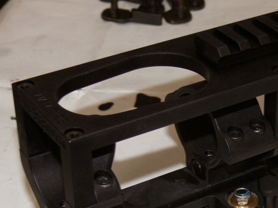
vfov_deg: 12.5
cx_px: 273
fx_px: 948
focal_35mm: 118
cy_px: 168
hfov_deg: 16.4
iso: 100
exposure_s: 1/30
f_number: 4
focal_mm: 11.8
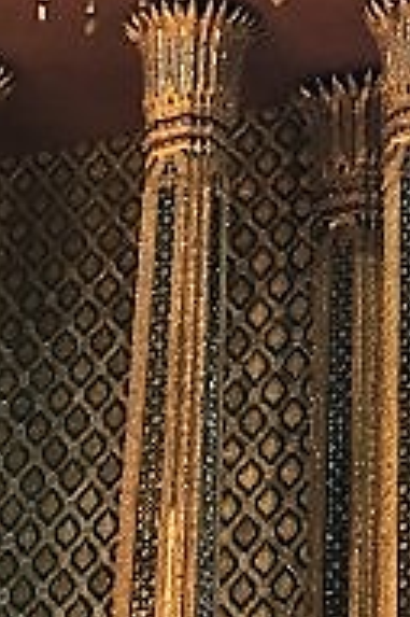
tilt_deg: +27.5
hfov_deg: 8.2
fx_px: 2772
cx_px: 662
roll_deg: +1.0
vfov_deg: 12.5
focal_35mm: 162
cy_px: -81
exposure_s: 1/1425
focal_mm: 4.15
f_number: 2.2
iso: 25
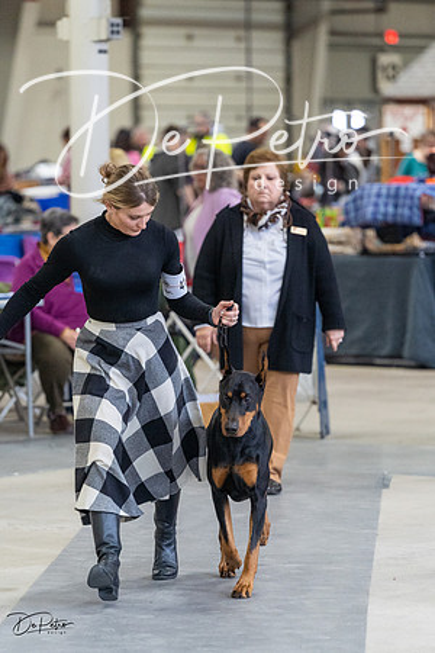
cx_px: 218
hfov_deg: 6.9
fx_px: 3625
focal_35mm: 200
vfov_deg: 10.3
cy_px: 326
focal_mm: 200
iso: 6400
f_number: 4
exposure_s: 1/320
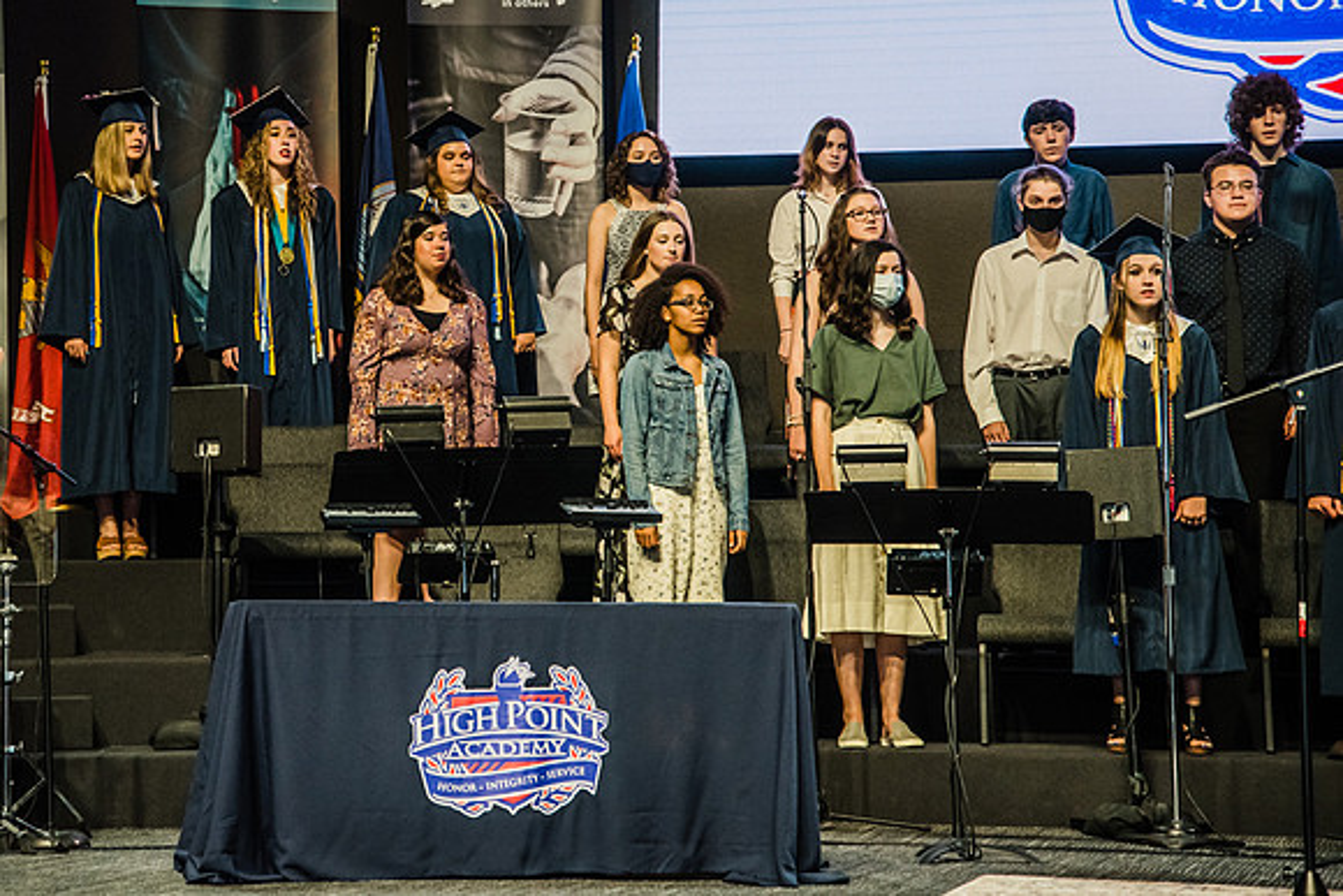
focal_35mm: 117
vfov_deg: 11.7
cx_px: 419
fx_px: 4366
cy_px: 332
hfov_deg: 17.4
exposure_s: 1/200
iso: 800
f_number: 4.5
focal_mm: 85
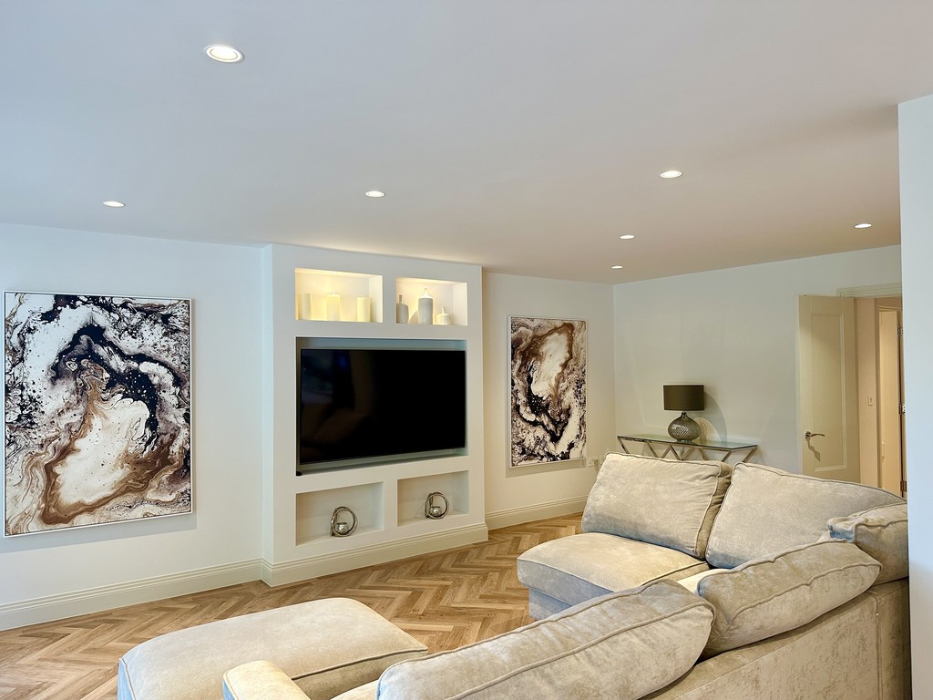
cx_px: 466
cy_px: 350
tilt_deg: +1.3
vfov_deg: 56.8
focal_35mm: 24
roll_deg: -0.3
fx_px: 647
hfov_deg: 71.6
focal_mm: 6.86
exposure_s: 1/100
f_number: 1.78
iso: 200
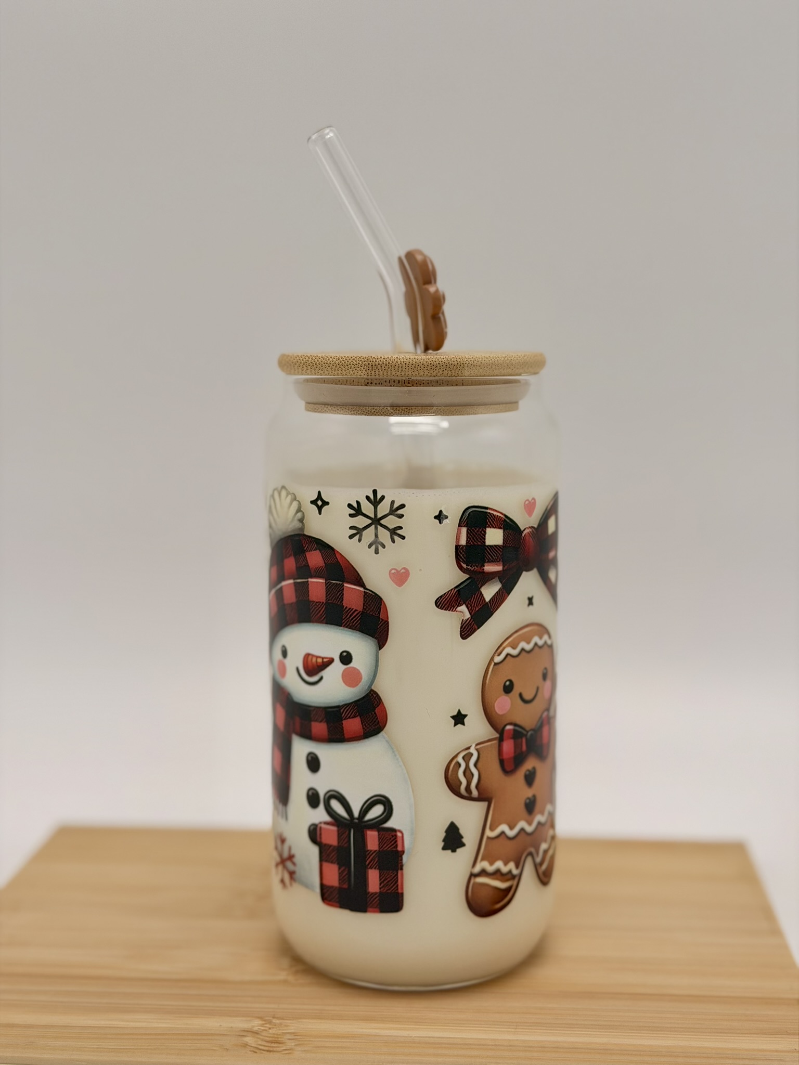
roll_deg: -0.3
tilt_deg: -8.6
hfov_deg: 30.3
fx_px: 1477
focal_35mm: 48
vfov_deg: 39.7
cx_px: 400
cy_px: 532
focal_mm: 6.76
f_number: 1.78
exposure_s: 1/747
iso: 64
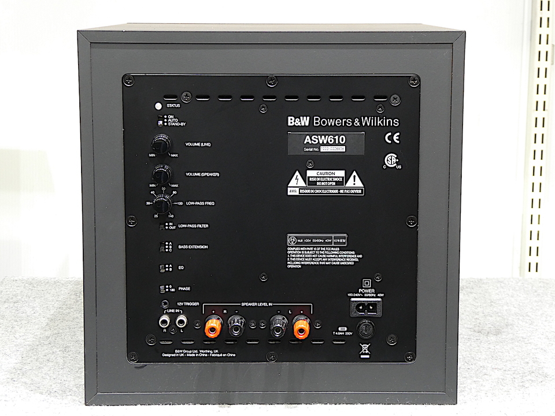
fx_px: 1186
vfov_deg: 19.9
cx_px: 278
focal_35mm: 74
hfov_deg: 26.3
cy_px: 208
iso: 200
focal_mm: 13.2
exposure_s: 1/4
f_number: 4.6
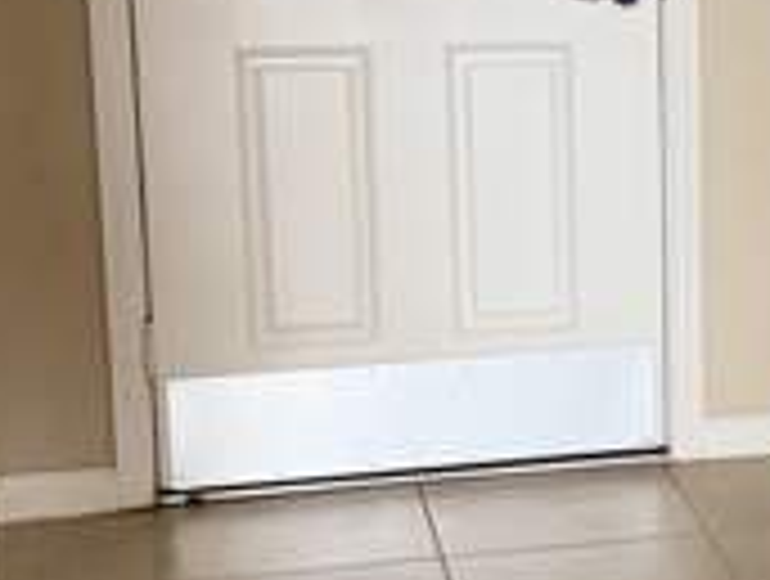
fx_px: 2497
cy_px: 202
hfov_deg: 16.4
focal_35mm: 112
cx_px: 1054
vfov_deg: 13.3
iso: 800
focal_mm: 6.76
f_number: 1.78
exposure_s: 1/30
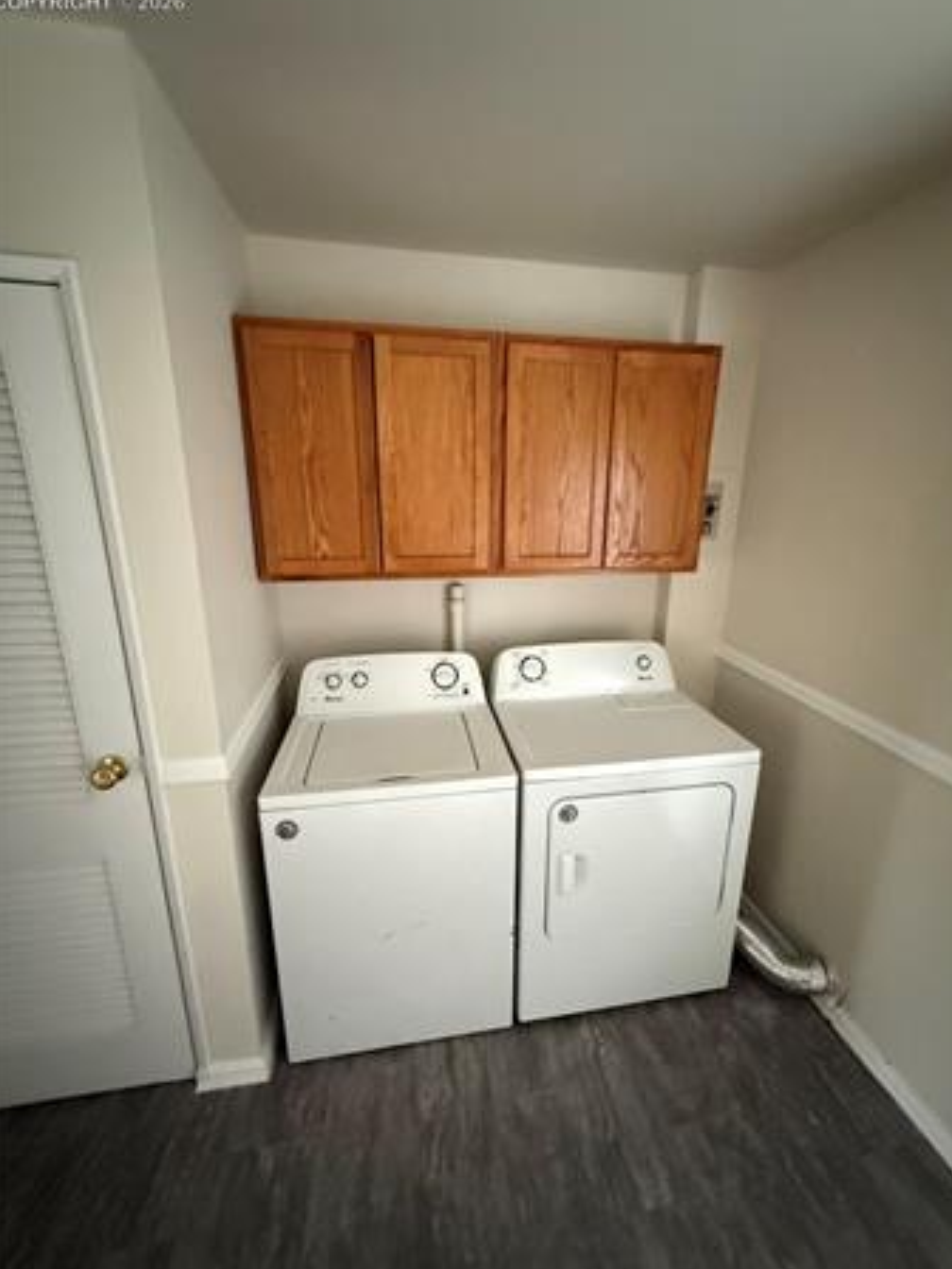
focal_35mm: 15
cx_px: 499
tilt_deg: -12.9
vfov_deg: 98.2
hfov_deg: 81.7
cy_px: 634
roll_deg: +0.0
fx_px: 550
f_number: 2.2
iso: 1250
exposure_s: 1/60
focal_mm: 2.22
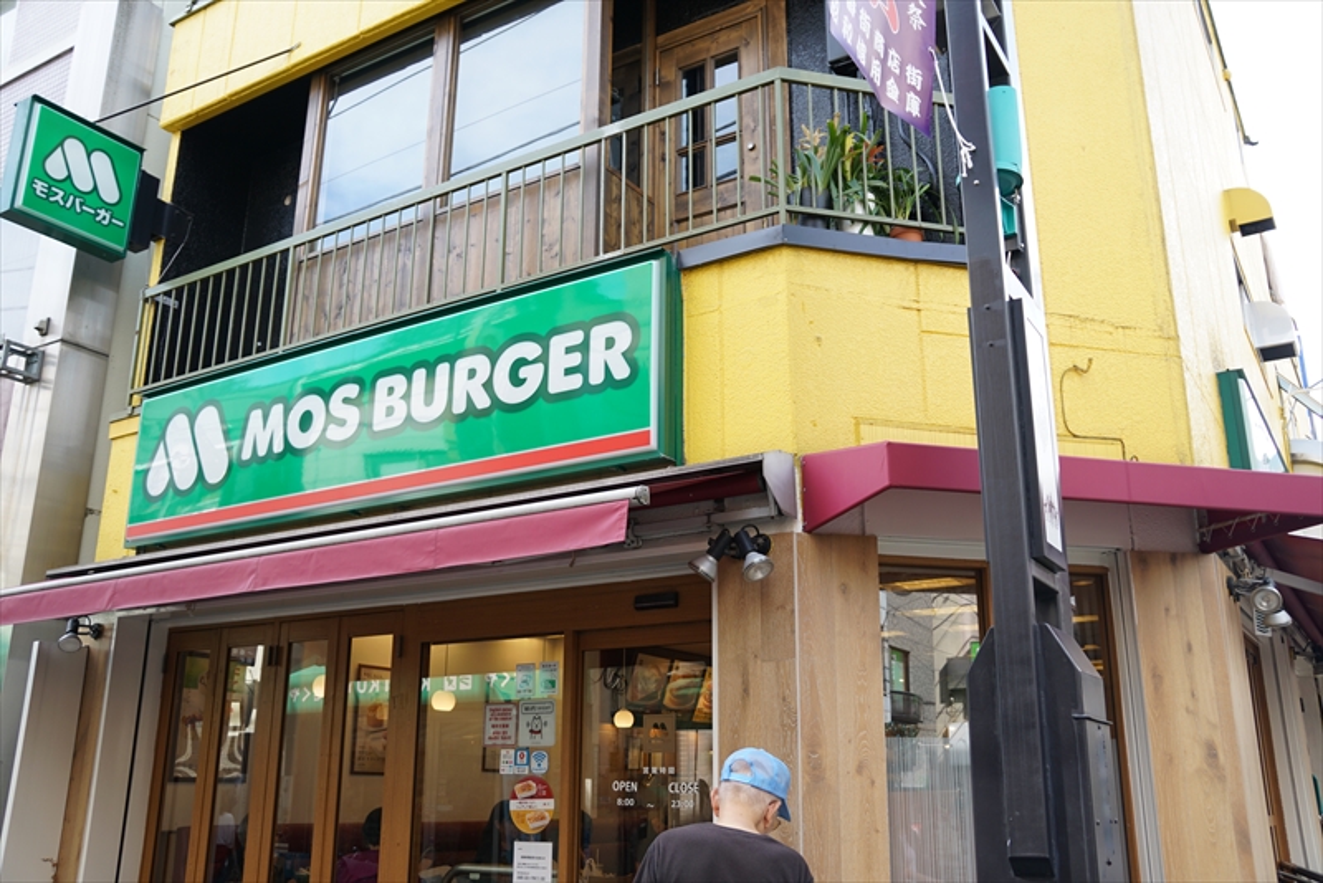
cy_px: 442
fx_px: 1140
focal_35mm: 31
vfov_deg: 42.4
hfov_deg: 60.3
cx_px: 662
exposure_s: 1/160
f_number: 4
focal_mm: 21
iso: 100
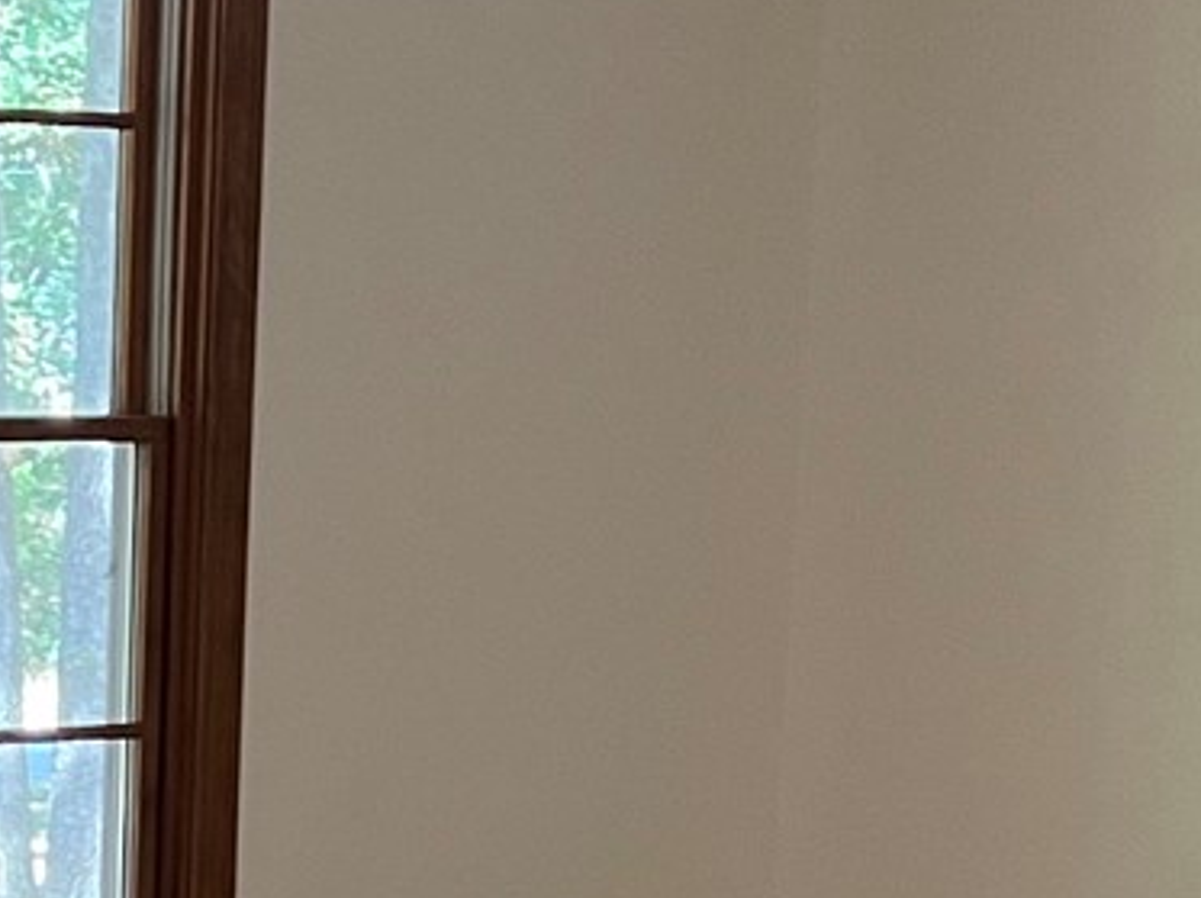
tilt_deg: -10.4
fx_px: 4645
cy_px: 985
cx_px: -267
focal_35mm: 134
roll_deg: -0.3
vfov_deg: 10.9
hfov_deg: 14.2
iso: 160
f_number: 1.5
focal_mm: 5.7
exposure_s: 1/60
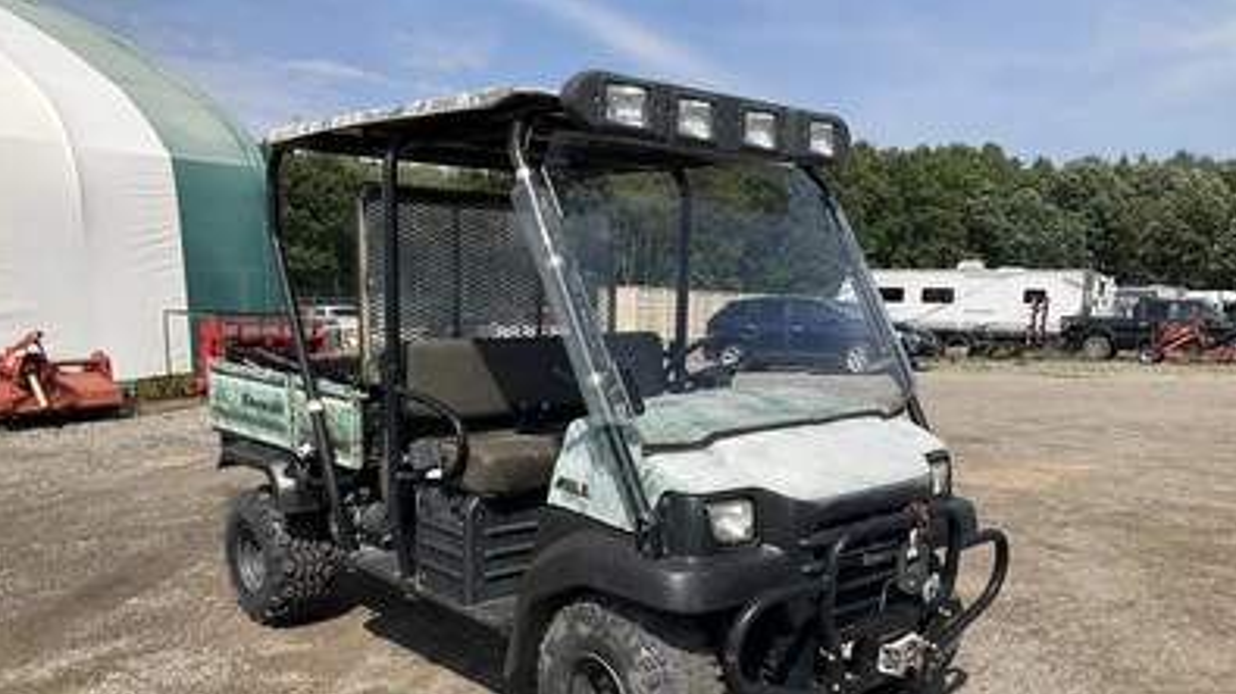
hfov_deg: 61.0
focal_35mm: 32
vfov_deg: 36.3
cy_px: 466
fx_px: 1049
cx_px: 613
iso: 25
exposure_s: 1/1848
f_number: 1.8
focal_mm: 3
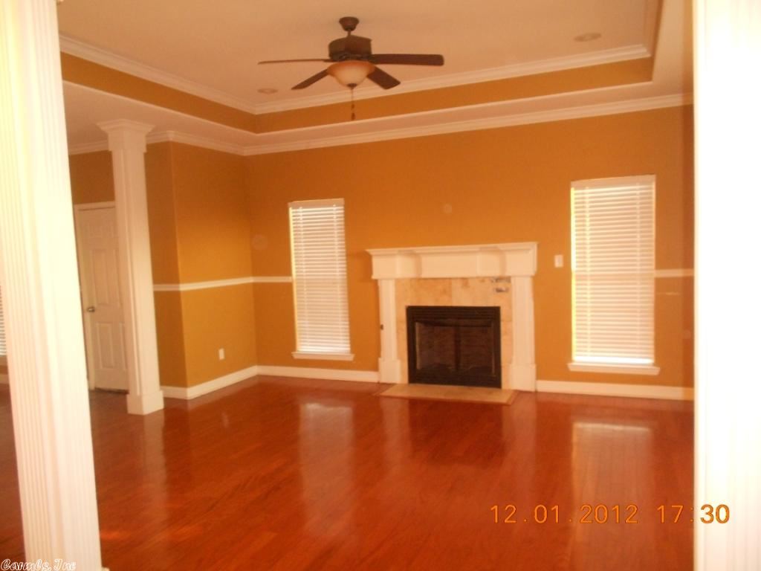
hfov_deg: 67.3
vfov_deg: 53.1
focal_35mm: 26
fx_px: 572
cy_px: 286
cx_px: 380
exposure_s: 1/25
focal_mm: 4.6
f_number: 3.2
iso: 400
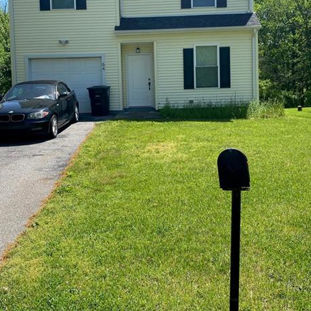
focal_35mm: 39
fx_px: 396
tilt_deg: -2.4
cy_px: 114
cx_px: 151
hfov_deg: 42.8
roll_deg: +2.0
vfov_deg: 42.5
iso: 32
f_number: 1.8
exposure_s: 1/2028
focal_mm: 4.25
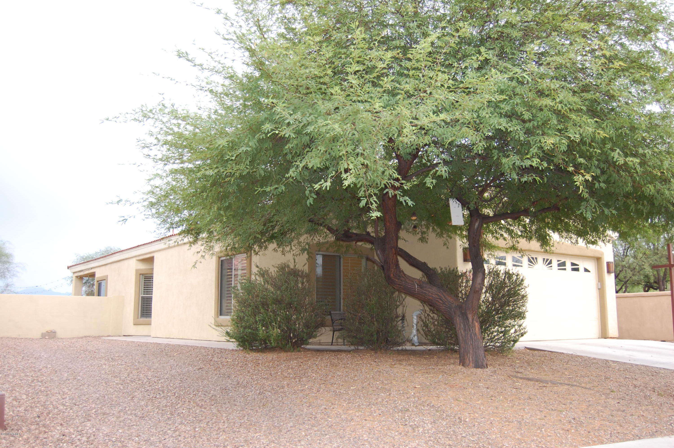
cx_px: 337
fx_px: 617
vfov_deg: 39.9
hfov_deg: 57.3
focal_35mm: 33
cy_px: 224
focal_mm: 22
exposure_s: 1/60
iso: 400
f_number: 3.8
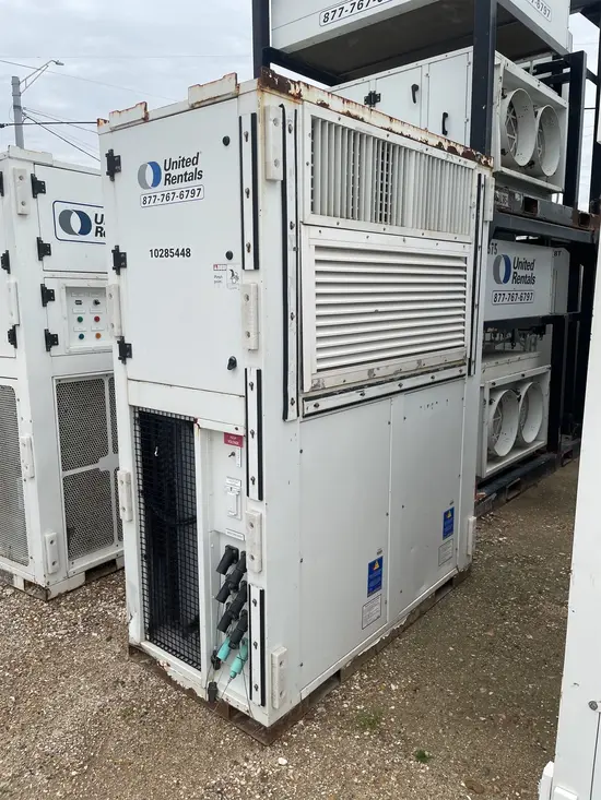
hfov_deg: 53.1
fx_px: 602
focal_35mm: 26
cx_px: 300
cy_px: 400
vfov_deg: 67.3
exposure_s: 1/1247
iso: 32
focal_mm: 4.2
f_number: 1.6
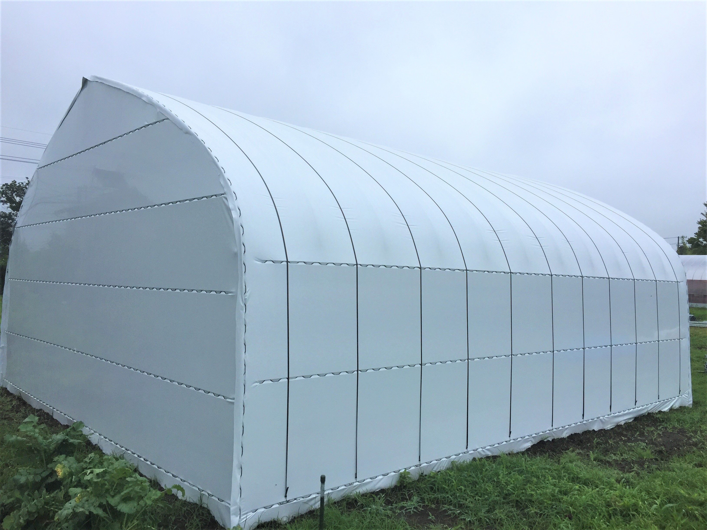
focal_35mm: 29
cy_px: 265
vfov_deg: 48.2
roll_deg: -1.2
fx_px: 592
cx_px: 354
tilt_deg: +1.1
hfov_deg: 61.7
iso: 32
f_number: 2.2
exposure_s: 1/1014
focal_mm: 4.15
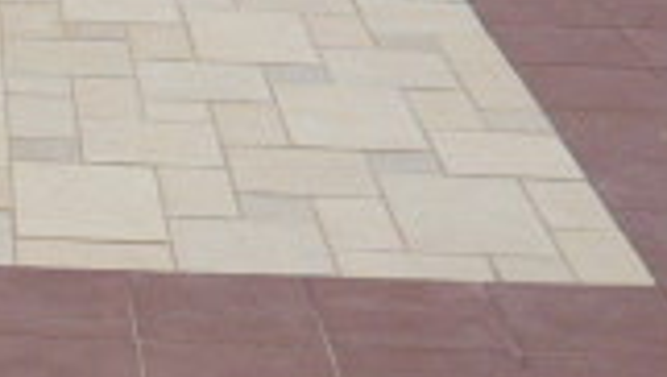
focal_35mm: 143
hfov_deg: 14.4
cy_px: 79
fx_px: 2532
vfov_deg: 8.5
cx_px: -174
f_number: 8
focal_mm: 5.5
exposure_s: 1/200
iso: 100
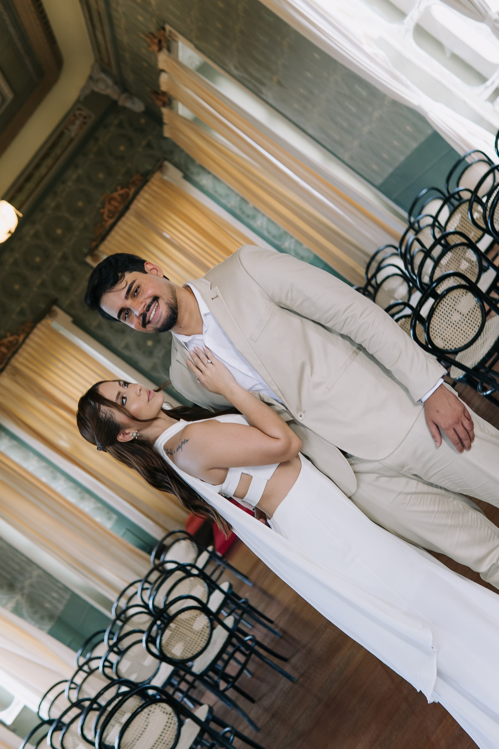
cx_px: 250
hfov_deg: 29.9
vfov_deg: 43.6
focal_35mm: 45
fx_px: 936
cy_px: 374
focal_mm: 30
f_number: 2.8
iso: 400
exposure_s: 1/125
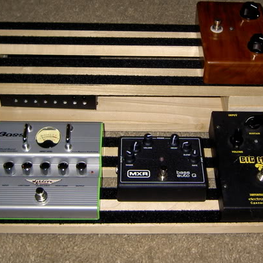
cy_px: 90
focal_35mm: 59
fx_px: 507
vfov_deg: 28.9
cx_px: 157
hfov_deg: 29.0
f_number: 2.8
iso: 50
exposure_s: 1/60
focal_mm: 5.6
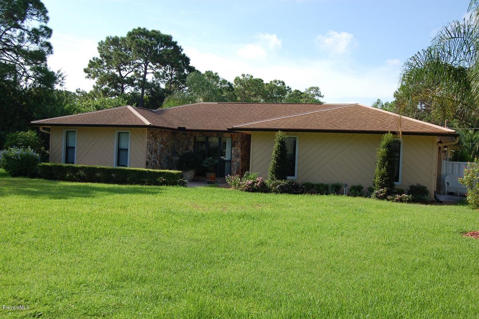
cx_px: 240
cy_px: 160
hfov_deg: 46.4
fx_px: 558
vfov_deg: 31.8
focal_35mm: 42
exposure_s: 1/250
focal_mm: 28
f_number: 8
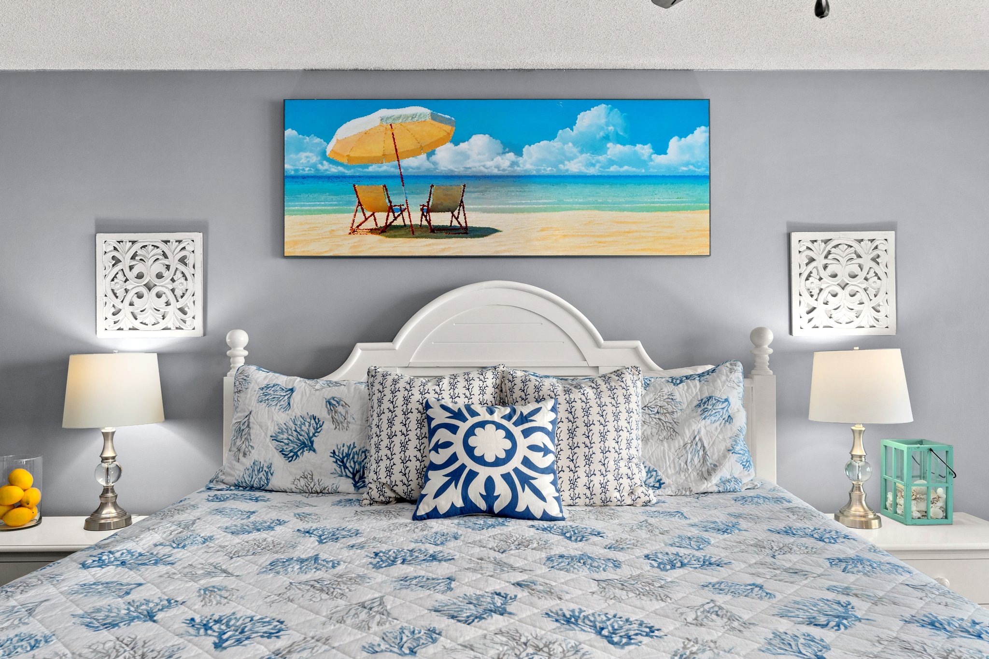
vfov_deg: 51.3
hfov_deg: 71.5
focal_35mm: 25
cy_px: 330
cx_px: 494
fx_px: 687
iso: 400
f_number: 8
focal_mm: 16.9
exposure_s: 1/8
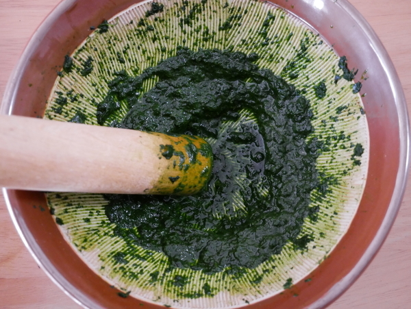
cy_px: 154
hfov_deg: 32.2
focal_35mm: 60
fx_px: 713
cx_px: 206
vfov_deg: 24.4
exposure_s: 1/25
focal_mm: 30
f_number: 4.9
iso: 3200
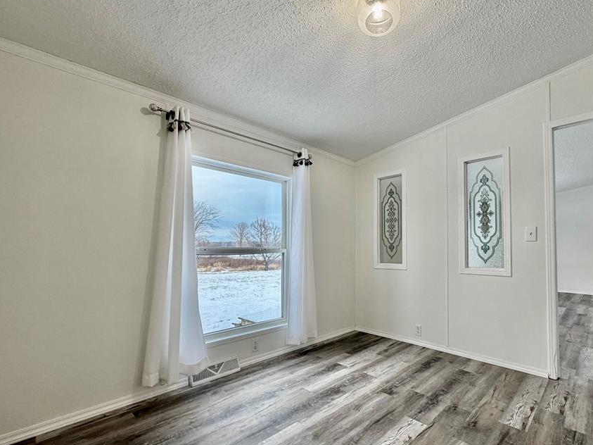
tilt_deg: +2.1
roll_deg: +0.0
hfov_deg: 89.9
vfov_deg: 74.6
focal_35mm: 17
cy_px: 238
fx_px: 291
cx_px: 354
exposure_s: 1/120
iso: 200
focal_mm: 2.22
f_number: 2.2
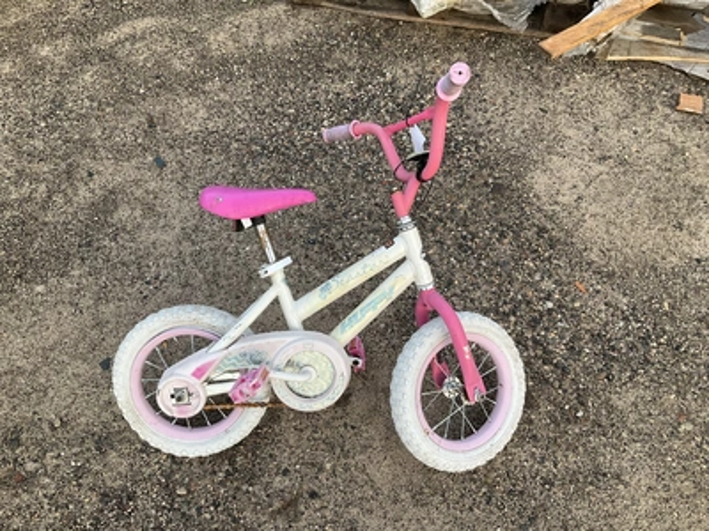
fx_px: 594
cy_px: 266
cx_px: 354
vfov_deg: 48.2
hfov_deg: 61.7
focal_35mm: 29
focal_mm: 3
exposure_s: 1/122
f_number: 1.8
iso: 50
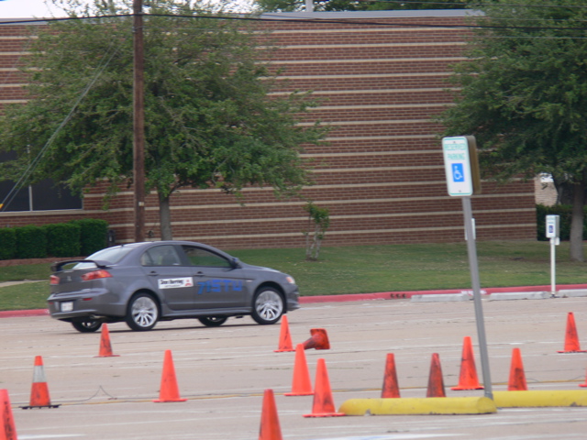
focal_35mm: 420
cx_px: 294
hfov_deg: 4.7
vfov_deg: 3.5
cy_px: 220
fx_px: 7122
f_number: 5.6
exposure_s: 1/125
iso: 80
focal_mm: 88.8
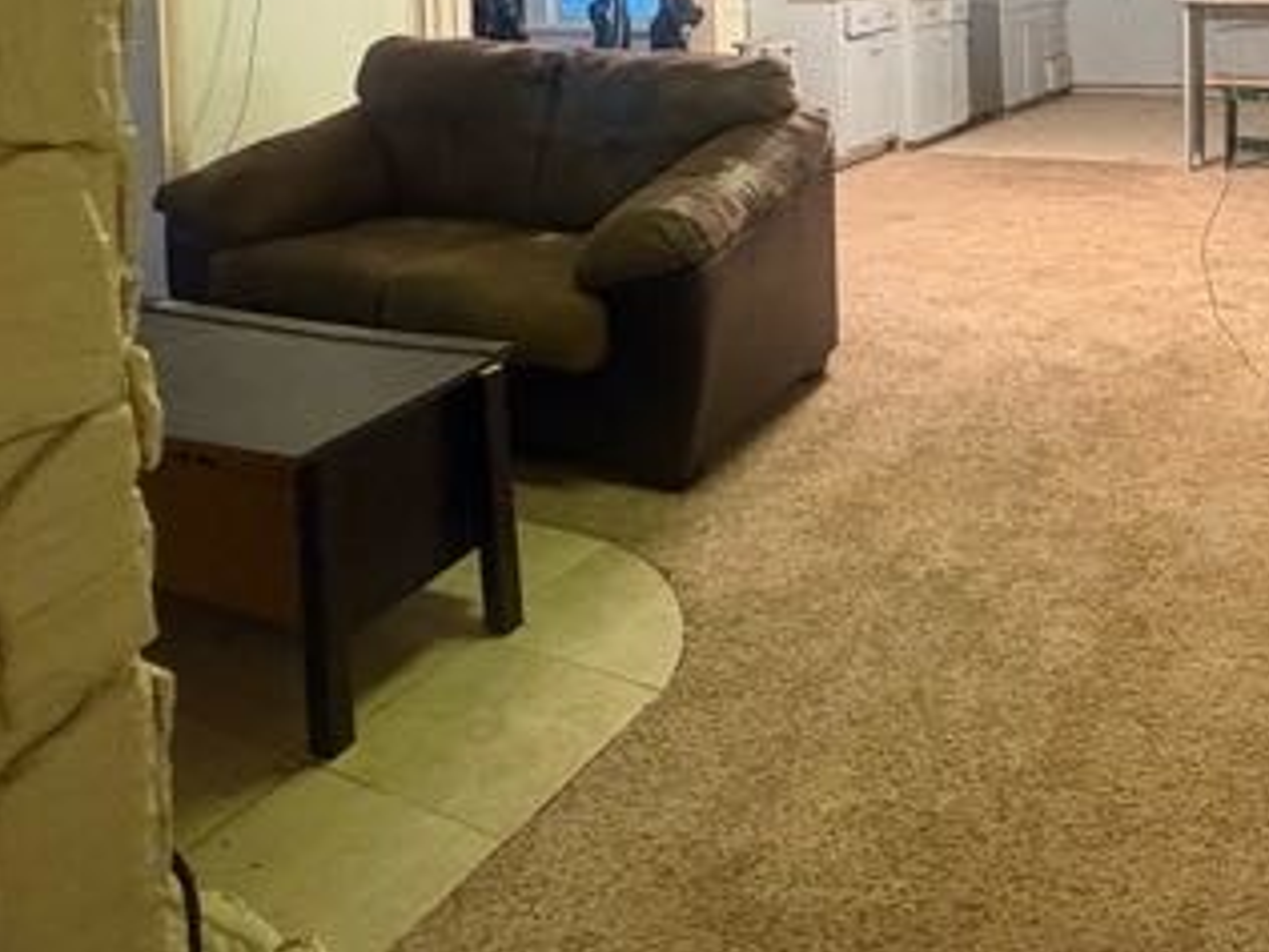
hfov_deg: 49.8
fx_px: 1356
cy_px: -34
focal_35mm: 37
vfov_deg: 34.6
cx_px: 763
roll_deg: +2.0
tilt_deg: -1.4
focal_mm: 2.22
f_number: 2.2
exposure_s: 1/60
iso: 800
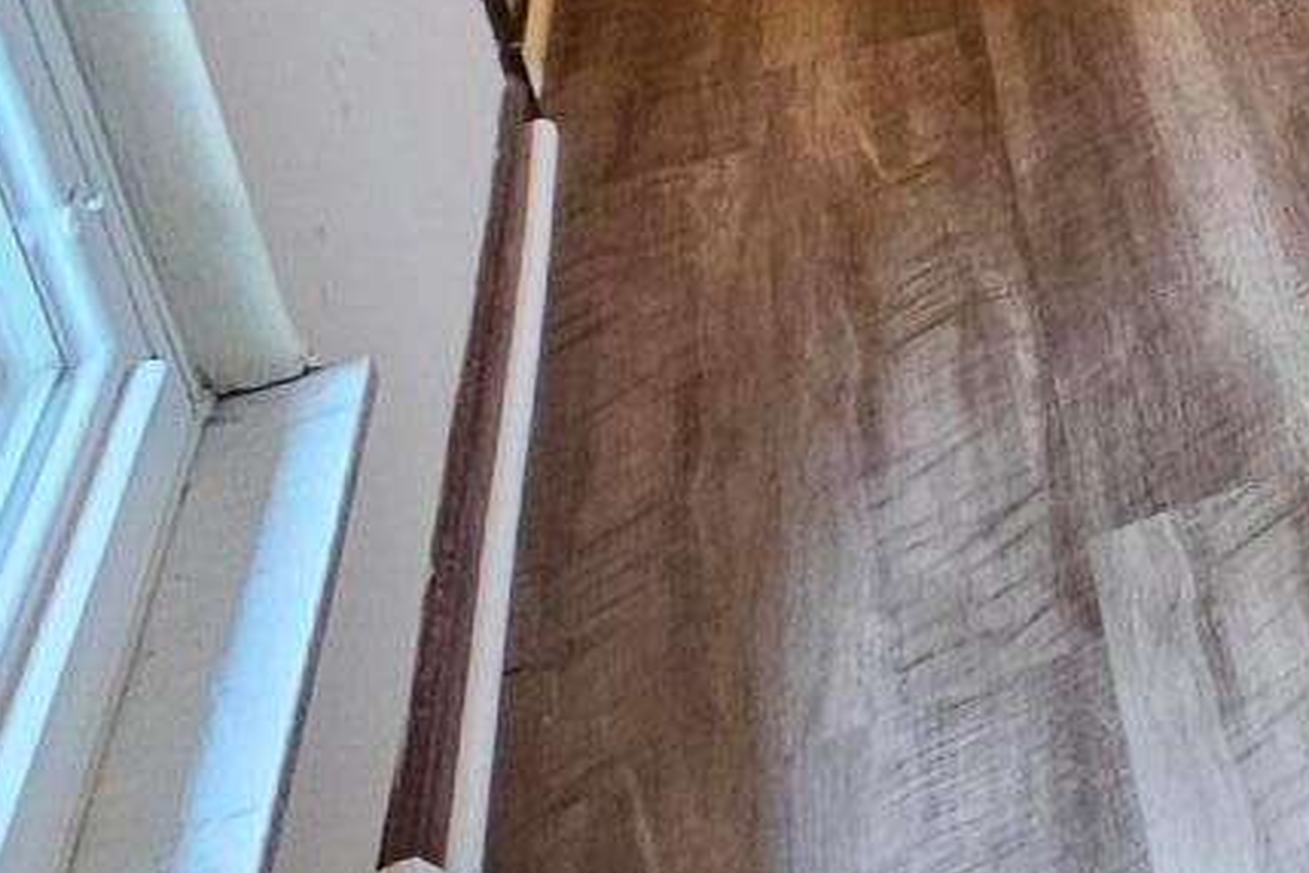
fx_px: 2291
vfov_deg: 18.4
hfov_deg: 16.3
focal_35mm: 63
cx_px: 2981
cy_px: -531
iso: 400
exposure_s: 1/30
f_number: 2.2
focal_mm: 2.2
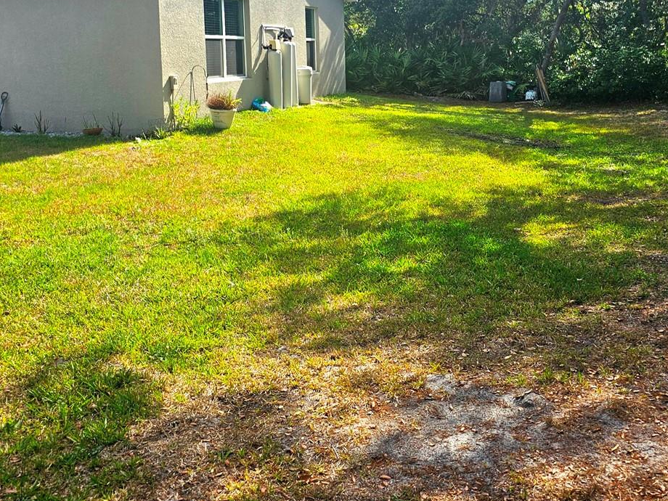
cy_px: 110
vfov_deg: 35.0
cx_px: 336
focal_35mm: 40
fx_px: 772
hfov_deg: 46.8
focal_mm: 6.3
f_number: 1.7
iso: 10
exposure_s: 1/616
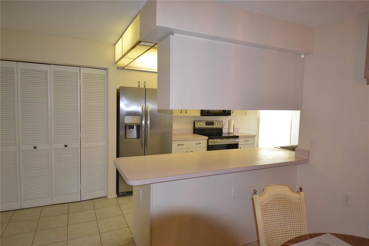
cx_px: 184
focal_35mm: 21
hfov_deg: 81.2
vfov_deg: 59.5
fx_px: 215
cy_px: 123
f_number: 4
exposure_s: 1/60
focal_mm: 14
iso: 400
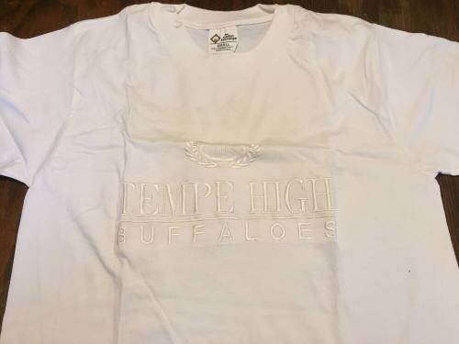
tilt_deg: -66.8
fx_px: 385
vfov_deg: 48.2
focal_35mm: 29
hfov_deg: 61.7
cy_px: 172
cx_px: 230
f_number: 2.2
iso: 100
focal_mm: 4.15
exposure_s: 1/30
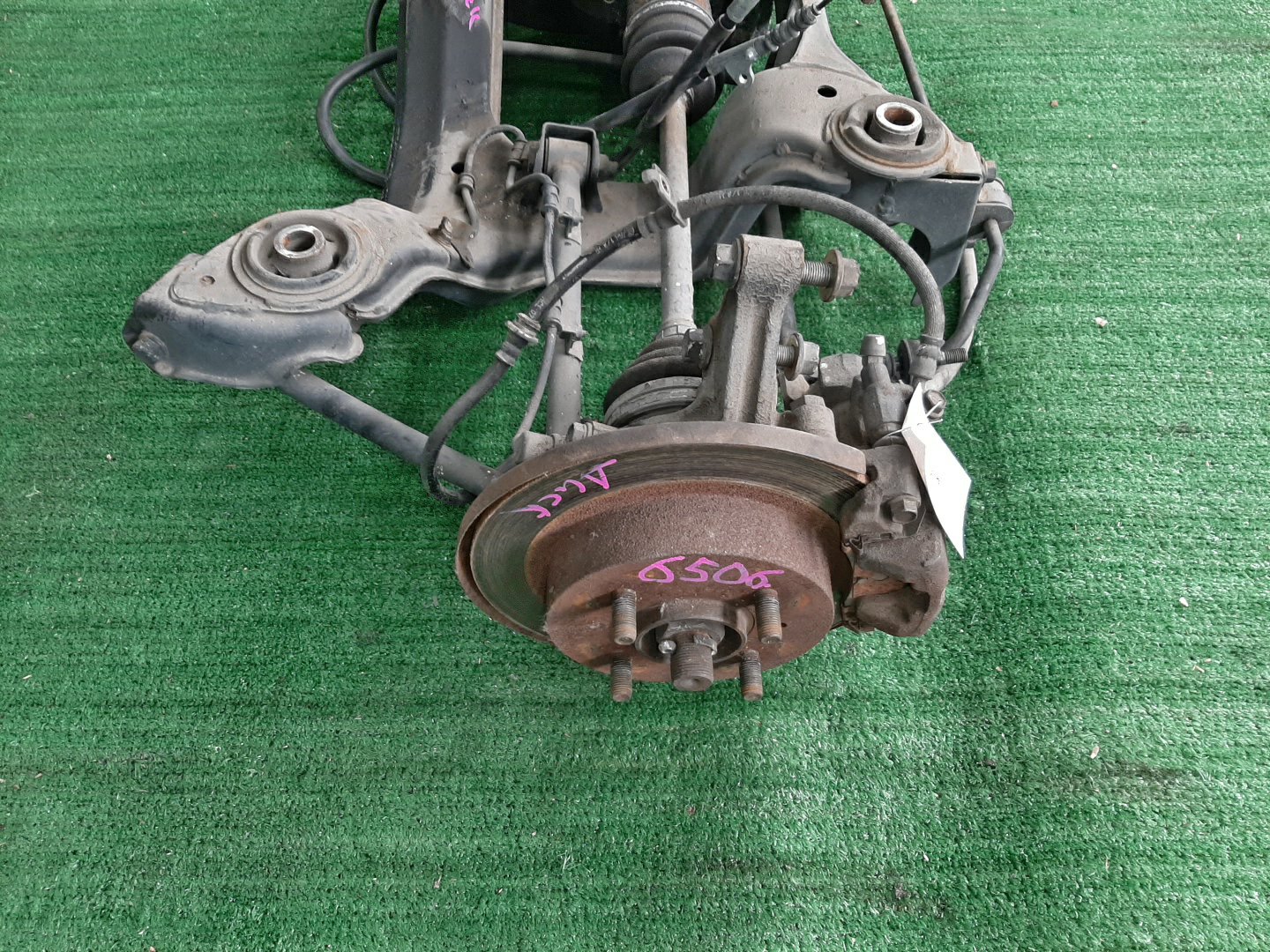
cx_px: 635
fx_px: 954
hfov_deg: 67.3
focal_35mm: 26
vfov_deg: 53.1
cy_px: 476
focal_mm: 3.93
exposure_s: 1/50
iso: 117
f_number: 1.7
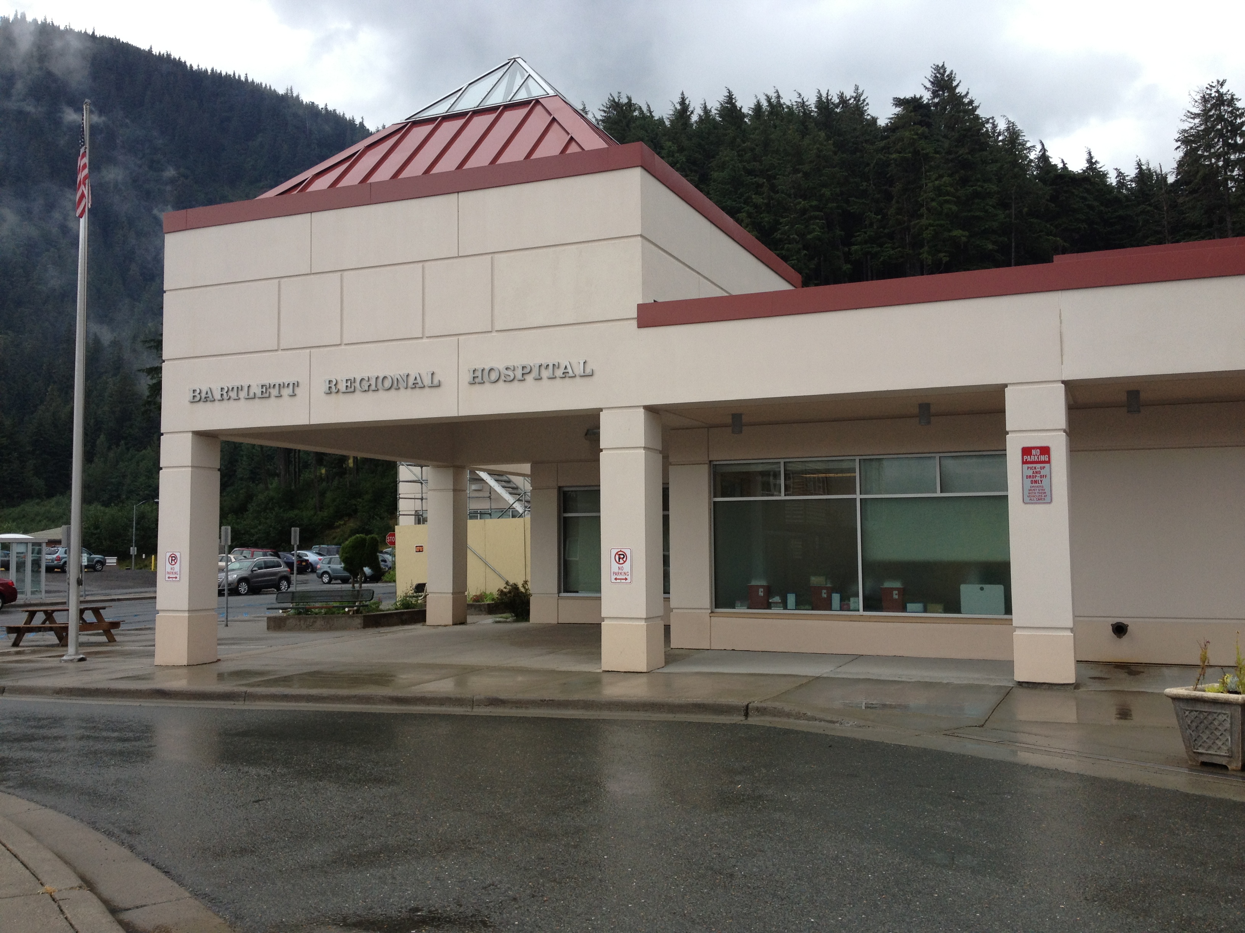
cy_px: 466
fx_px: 1259
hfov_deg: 52.6
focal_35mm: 35
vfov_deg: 40.7
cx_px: 622
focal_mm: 4.28
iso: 50
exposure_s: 1/321
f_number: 2.4
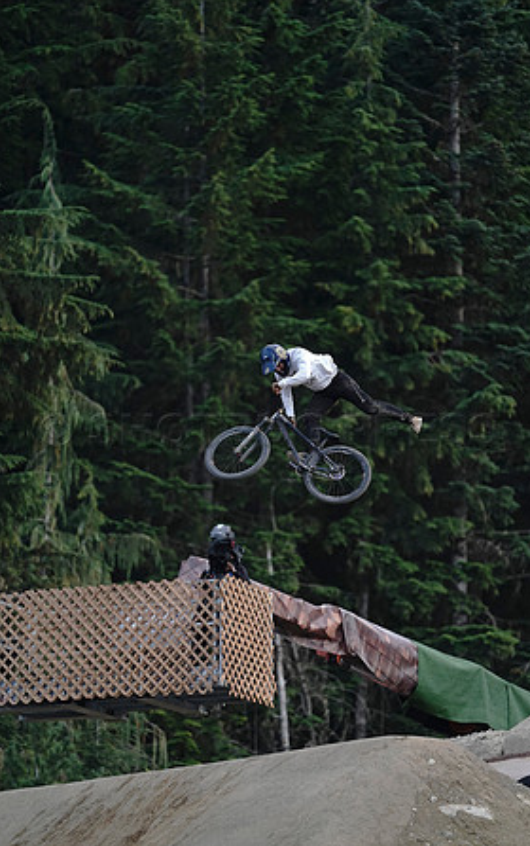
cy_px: 422
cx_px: 278
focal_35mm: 615
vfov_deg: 3.4
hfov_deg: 2.1
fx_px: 14190
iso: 1600
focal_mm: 600
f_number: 4
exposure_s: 1/1600
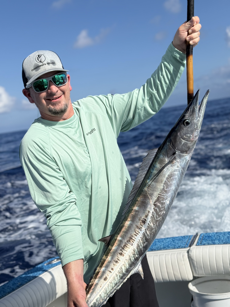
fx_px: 425
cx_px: 115
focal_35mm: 48
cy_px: 154
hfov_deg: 30.3
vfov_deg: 39.7
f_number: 1.78
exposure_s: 1/11364
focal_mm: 6.76
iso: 80
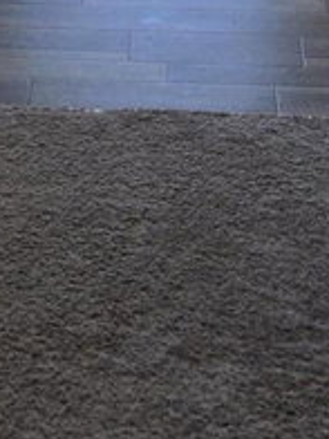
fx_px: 1787
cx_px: -94
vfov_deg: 12.7
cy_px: -347
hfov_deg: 10.3
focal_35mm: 141
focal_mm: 5.4
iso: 40
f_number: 1.8
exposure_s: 1/180
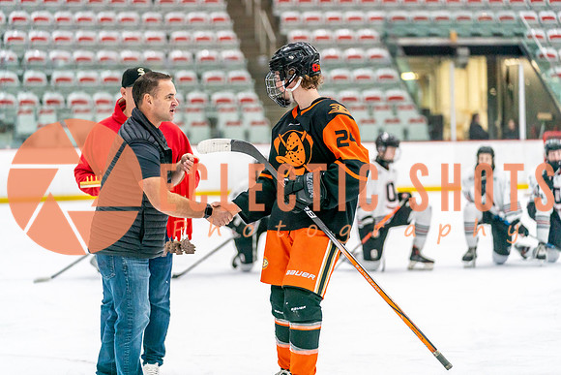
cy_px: 188
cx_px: 280
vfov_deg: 11.2
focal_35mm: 123
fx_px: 1917
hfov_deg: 16.6
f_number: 2.8
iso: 3200
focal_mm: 123
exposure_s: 1/1250
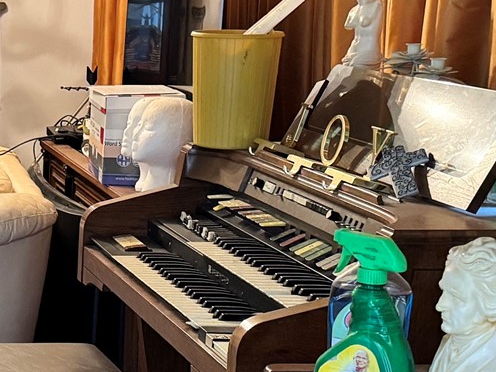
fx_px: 1419
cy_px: 229
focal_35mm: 99
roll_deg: -0.4
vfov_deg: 14.9
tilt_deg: -10.3
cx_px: -176
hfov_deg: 18.3
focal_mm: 6.76
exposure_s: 1/60
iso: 640
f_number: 1.78
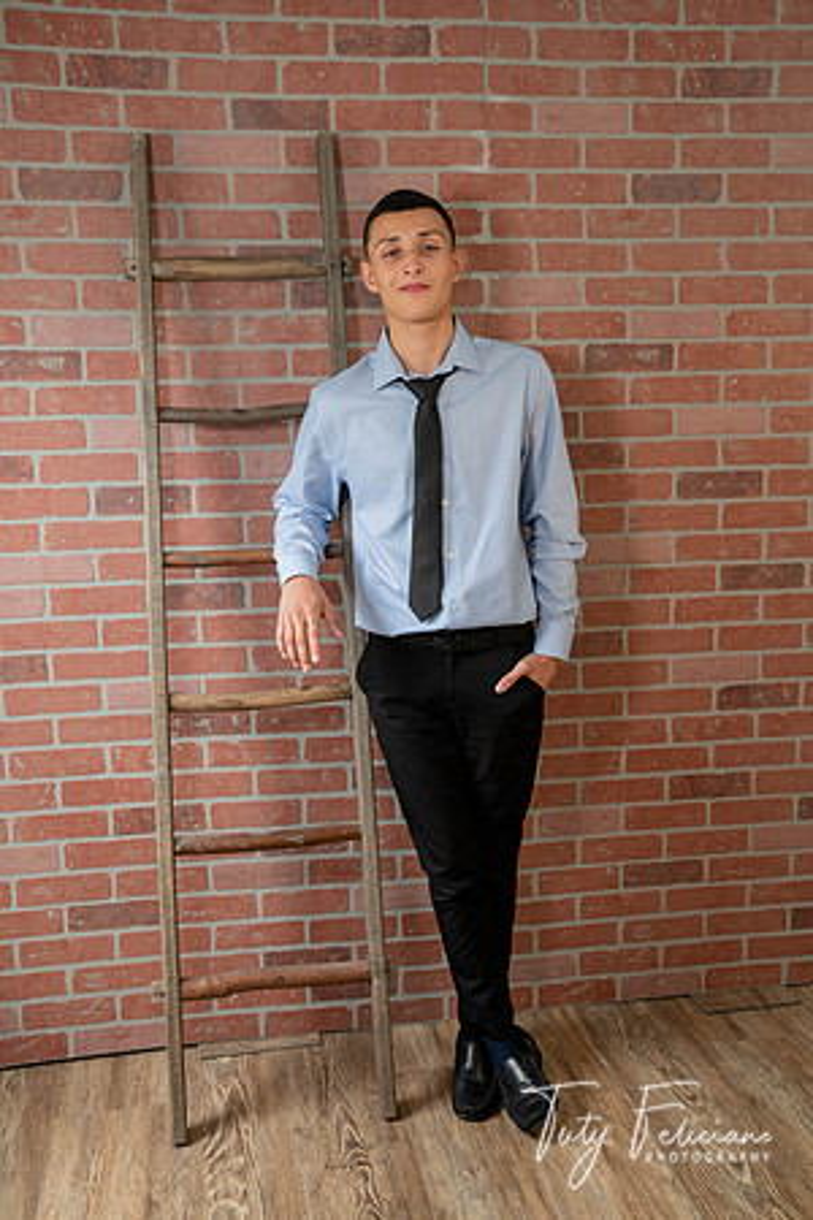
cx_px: 406
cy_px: 610
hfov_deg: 34.2
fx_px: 1321
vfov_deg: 49.6
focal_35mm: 39
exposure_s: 1/80
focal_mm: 39
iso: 1600
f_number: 5.6
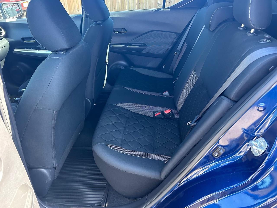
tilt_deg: -30.8
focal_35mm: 26
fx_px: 208
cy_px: 104
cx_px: 138
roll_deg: +1.0
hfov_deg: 67.3
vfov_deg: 53.1
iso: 125
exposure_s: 1/94
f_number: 1.5
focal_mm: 5.7
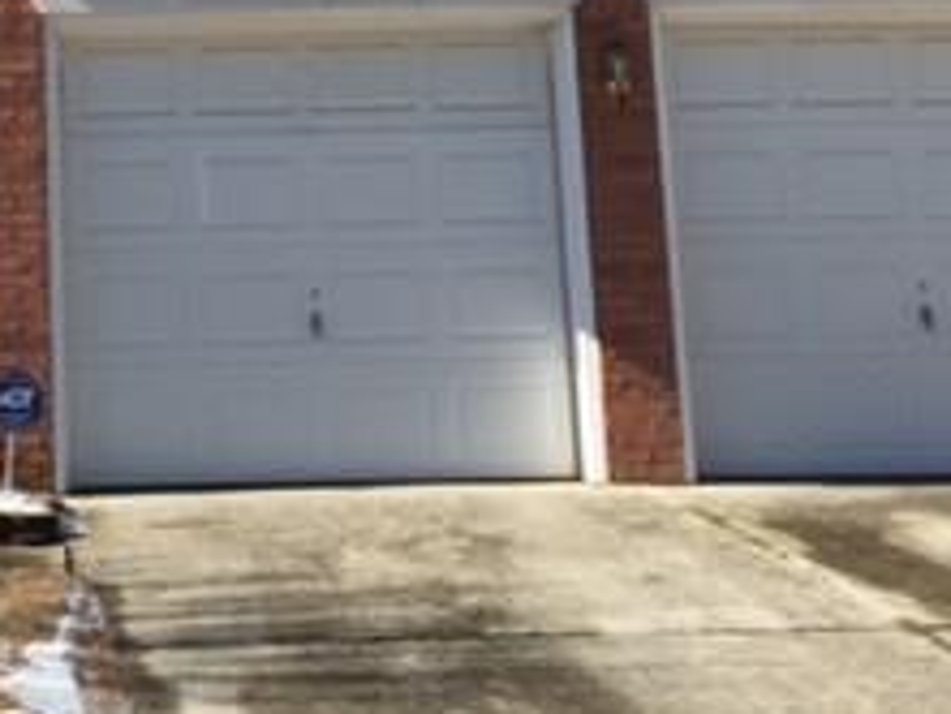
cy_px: -125
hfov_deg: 22.4
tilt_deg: +9.8
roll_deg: +0.2
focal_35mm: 84
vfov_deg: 16.9
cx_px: -4
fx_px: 2309
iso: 32
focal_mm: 4.15
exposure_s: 1/1236
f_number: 2.2
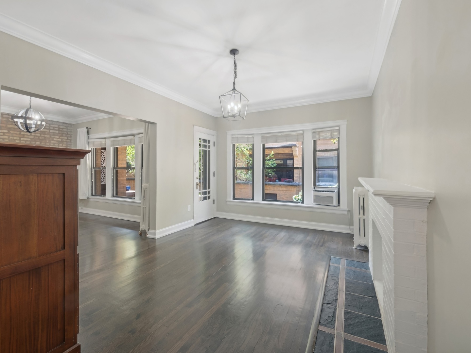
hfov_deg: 102.1
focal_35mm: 14
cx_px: 236
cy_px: 176
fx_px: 190
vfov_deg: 85.7
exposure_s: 1/30
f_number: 8
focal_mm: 7
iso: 200
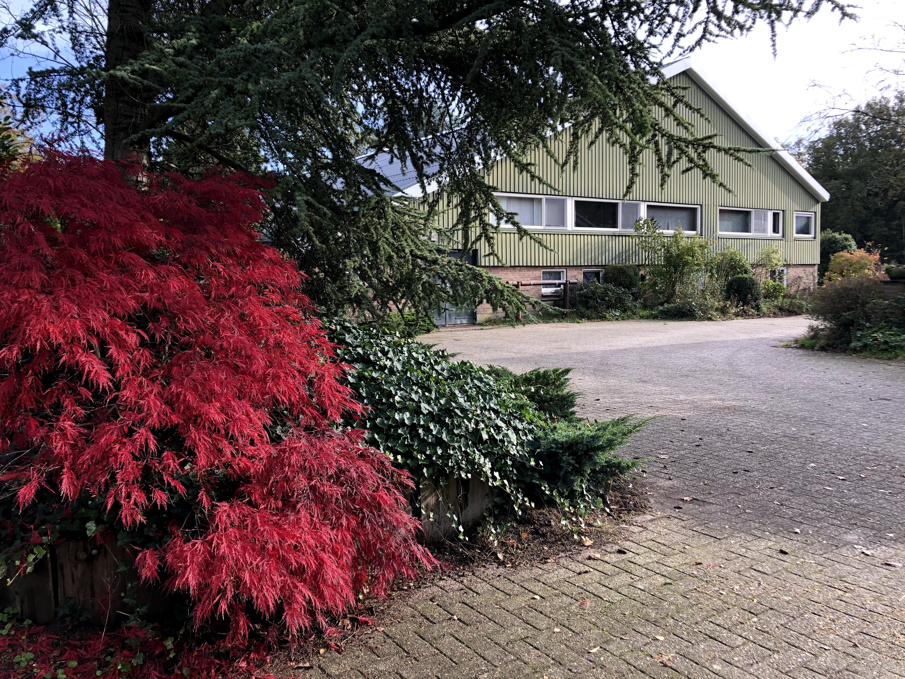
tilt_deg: -3.8
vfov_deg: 49.7
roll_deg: +1.1
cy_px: 340
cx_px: 452
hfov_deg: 63.4
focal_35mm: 28
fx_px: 732
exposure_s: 1/209
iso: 20
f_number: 1.8
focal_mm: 3.99
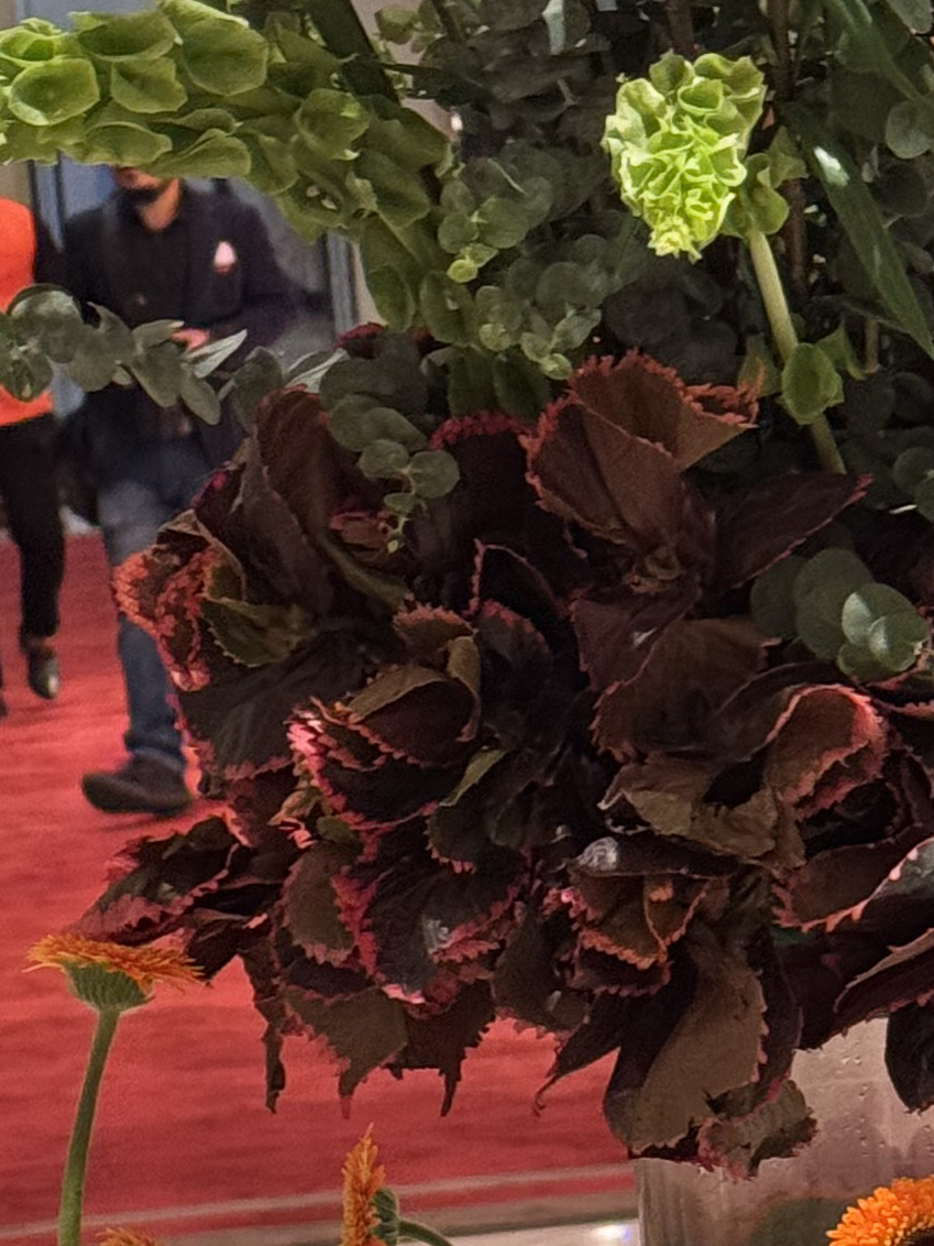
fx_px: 6152
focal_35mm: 171
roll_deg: +5.9
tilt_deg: -6.6
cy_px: 905
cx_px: 658
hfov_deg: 8.7
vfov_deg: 11.5
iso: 250
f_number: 1.78
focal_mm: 6.76
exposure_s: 1/50
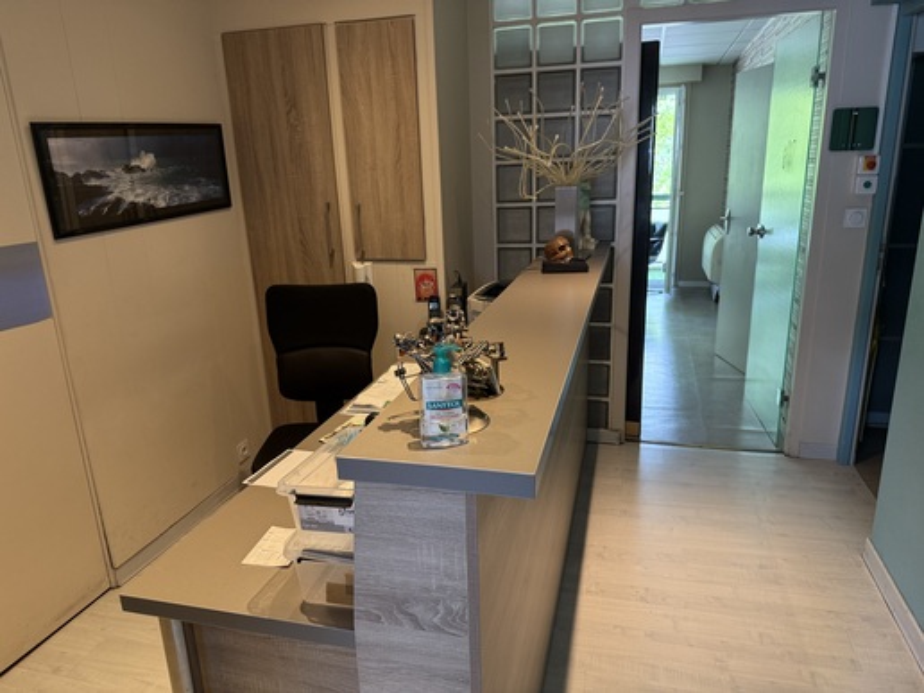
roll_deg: +2.0
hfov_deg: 71.6
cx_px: 462
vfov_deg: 56.8
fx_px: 641
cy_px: 346
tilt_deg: -16.0
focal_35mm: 24
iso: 160
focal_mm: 6.76
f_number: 1.78
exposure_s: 1/50
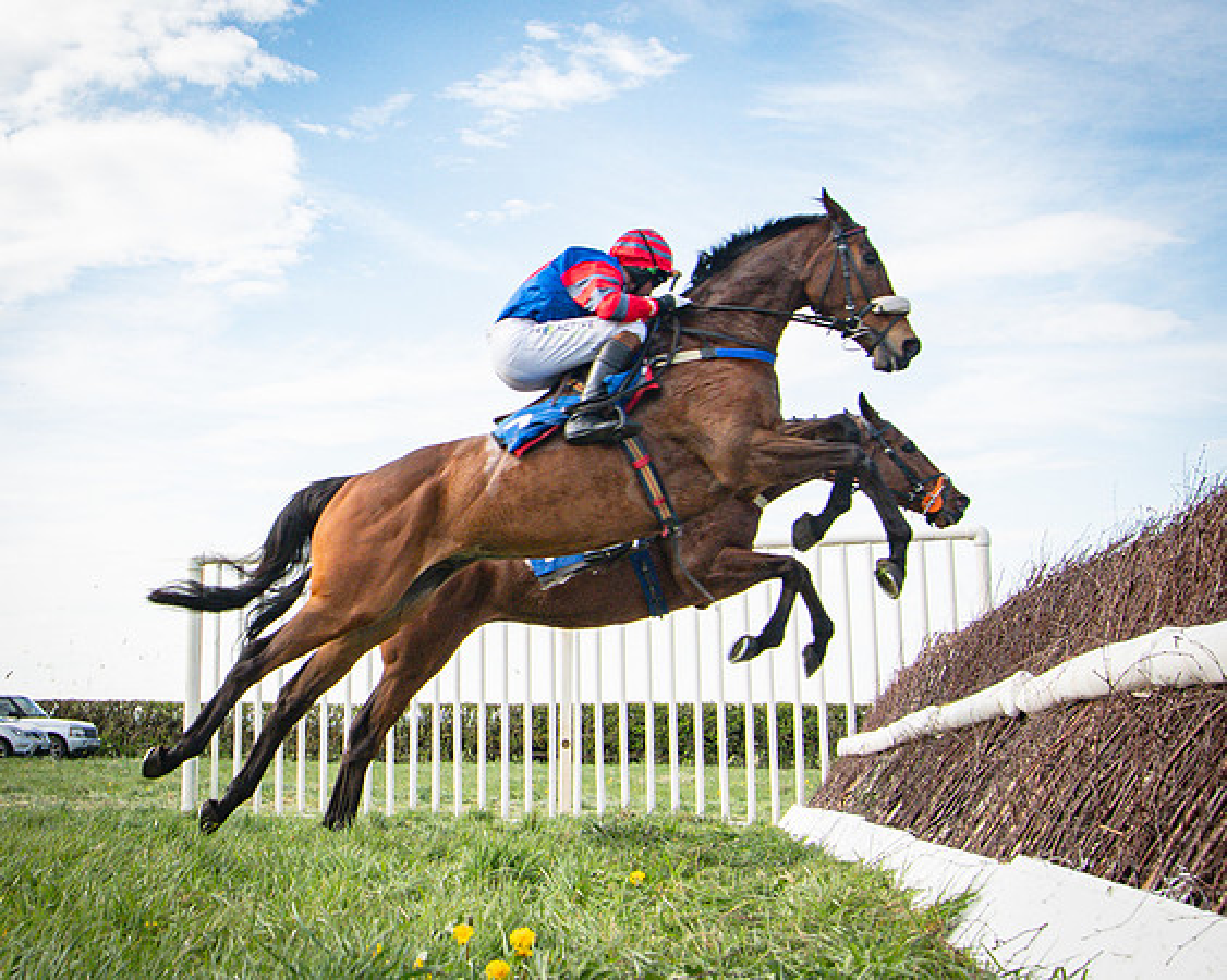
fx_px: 1714
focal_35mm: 47
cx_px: 284
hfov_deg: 38.2
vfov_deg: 31.9
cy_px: 415
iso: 800
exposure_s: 1/1100
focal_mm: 20
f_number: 8
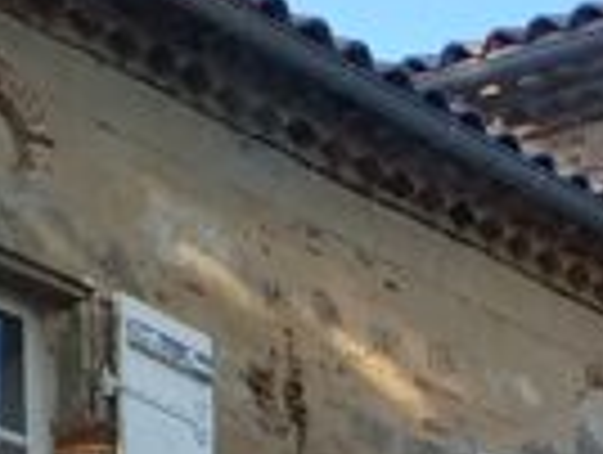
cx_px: 846
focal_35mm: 198
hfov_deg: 9.7
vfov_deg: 7.0
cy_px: 1160
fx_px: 3455
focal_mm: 3.6
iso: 40
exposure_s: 1/374
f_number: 1.9
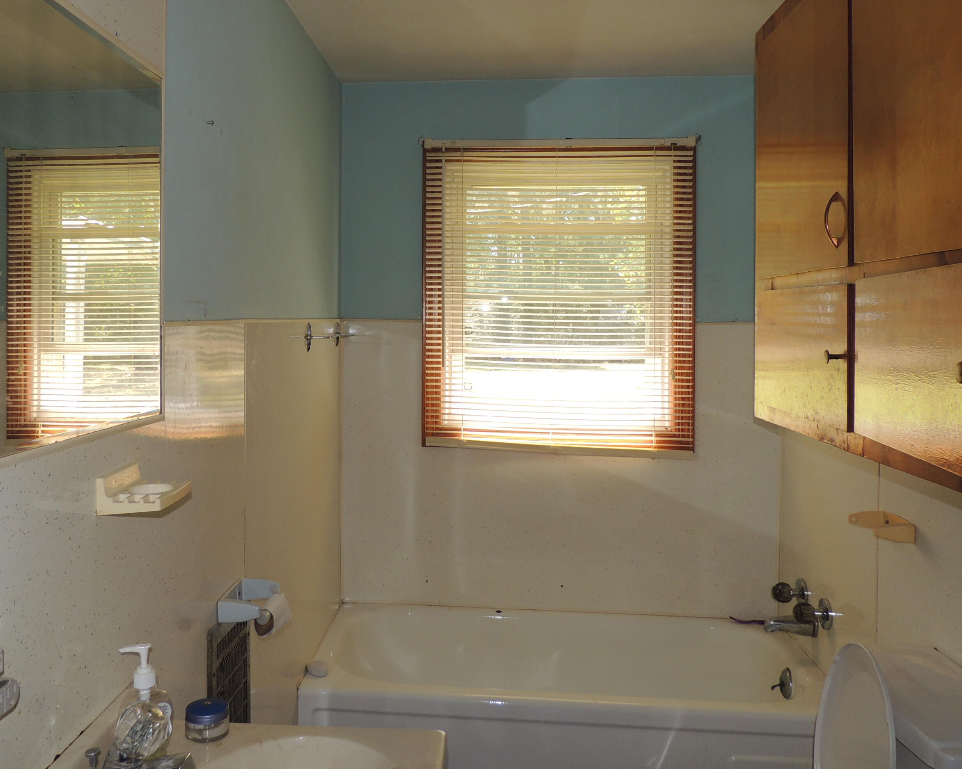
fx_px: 854
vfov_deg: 48.4
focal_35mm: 30
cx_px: 396
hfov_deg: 58.4
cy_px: 332
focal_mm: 4.3
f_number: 3
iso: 100
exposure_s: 1/50
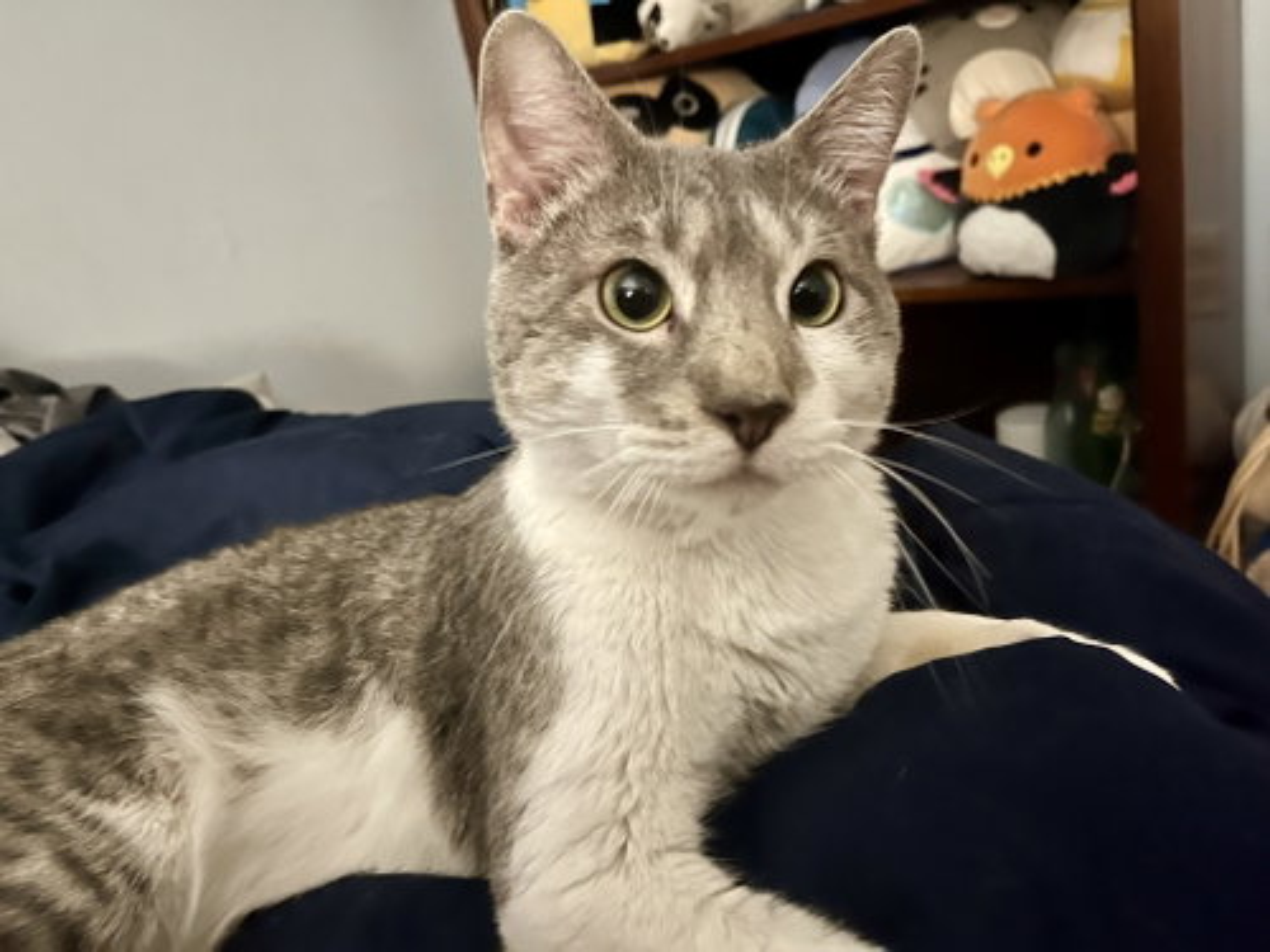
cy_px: 476
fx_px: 954
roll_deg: +12.9
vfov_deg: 53.1
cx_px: 635
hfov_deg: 67.3
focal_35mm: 26
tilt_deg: -19.7
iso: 1000
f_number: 1.6
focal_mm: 5.1
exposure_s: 1/17
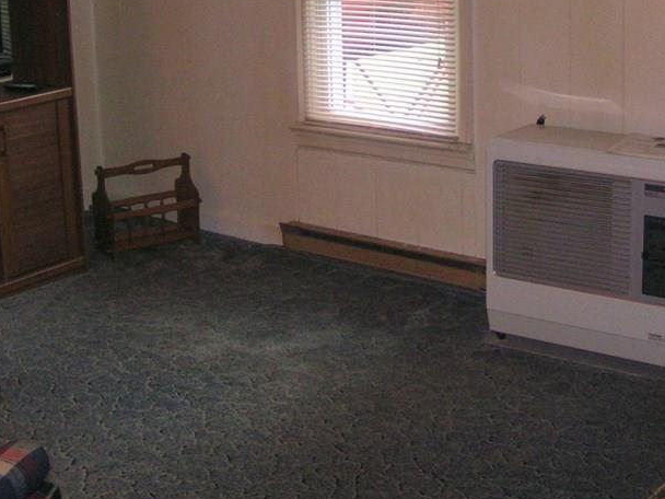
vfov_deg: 22.7
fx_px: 1229
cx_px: 370
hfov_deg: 30.2
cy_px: 129
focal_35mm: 64
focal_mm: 5.8
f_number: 2.8
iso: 200
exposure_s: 1/40
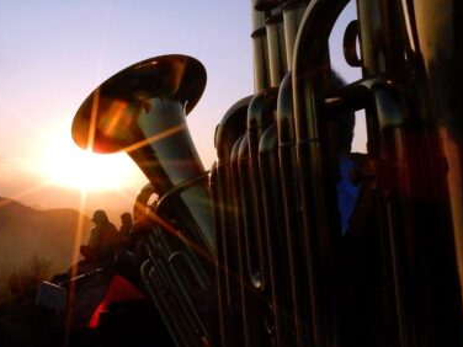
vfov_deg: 31.5
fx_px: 615
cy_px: 175
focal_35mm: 46
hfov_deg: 38.5
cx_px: 50
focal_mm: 4.3
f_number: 8
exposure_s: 1/1600
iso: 800
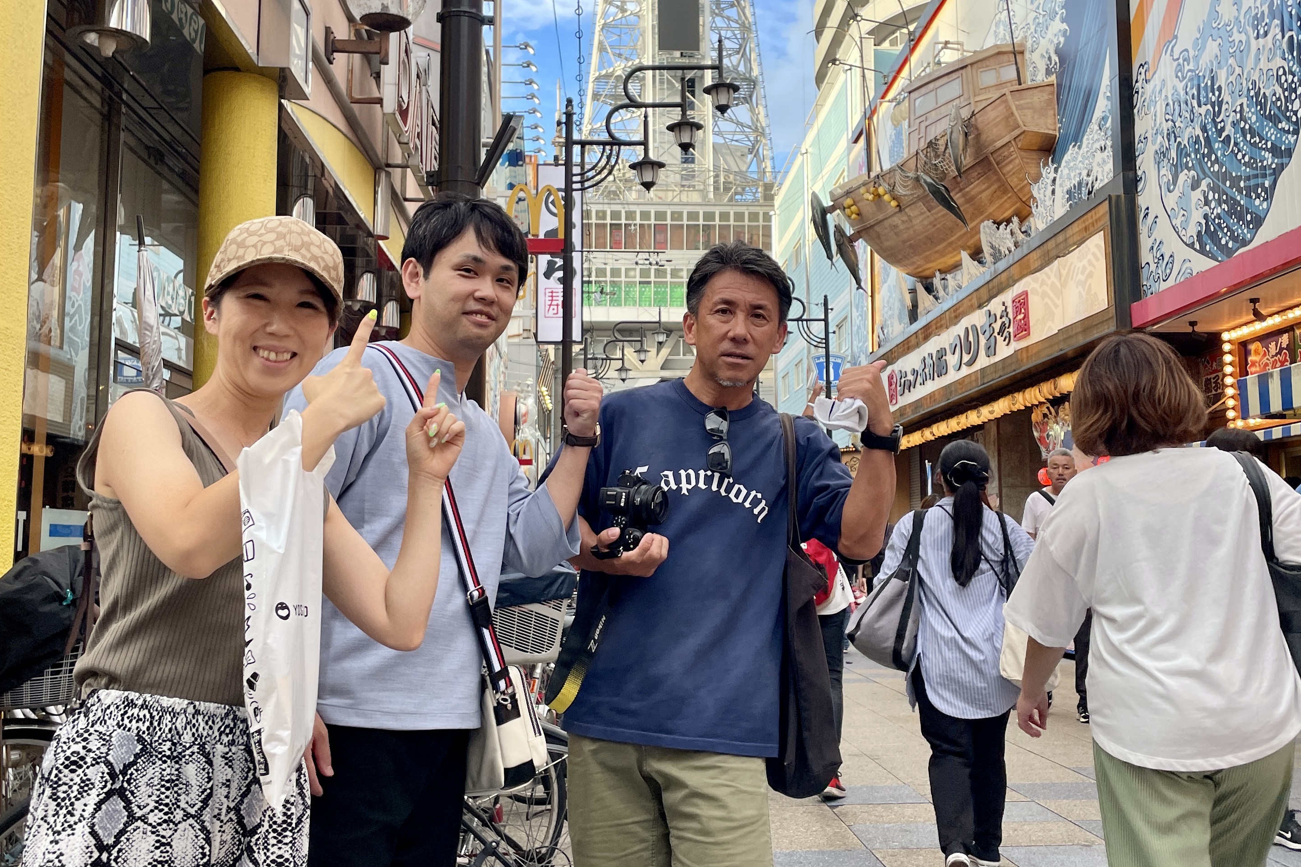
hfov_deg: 50.7
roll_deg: +0.3
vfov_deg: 35.0
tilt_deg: +6.9
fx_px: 1373
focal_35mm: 38
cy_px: 373
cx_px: 662
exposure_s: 1/288
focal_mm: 4.2
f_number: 1.6
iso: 32
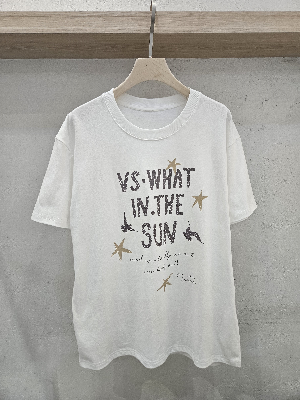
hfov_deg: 58.9
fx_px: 266
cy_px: 200
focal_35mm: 23
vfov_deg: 73.9
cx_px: 150
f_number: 1.8
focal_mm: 5.4
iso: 160
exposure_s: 1/120
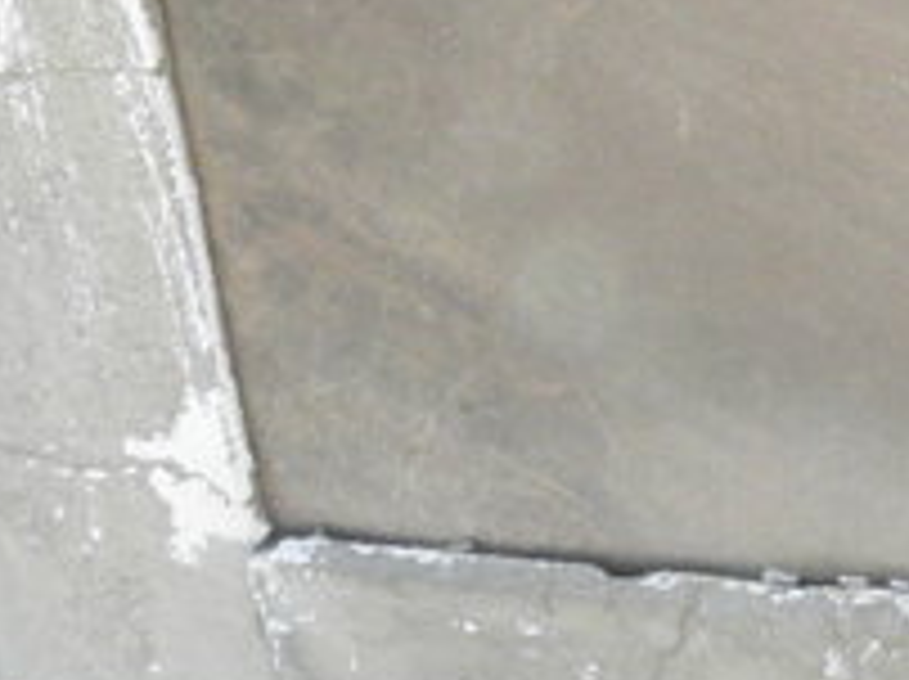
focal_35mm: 103
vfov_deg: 13.2
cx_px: 1179
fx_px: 2702
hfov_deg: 17.9
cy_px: -464
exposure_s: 1/100
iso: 200
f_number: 6.3
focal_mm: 4.6
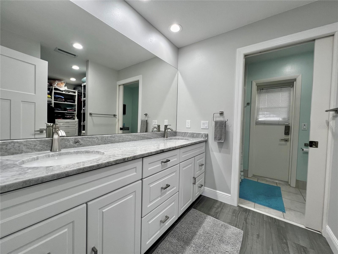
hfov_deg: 106.2
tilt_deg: -1.8
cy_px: 127
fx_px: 127
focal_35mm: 13
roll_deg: -1.4
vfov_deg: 89.9
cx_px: 169
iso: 100
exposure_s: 1/120
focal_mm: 1.57
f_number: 1.8
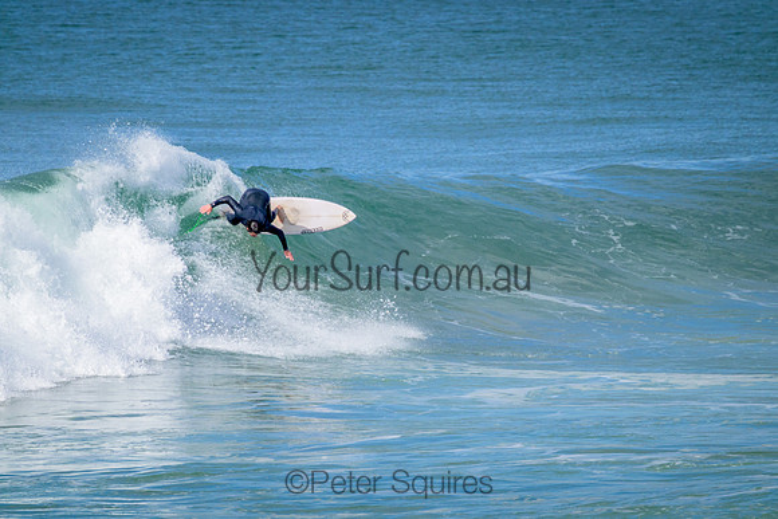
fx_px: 17292
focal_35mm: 800
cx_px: 389
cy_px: 260
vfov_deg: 1.7
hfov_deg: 2.6
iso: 1100
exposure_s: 1/2000
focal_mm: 800
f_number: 11
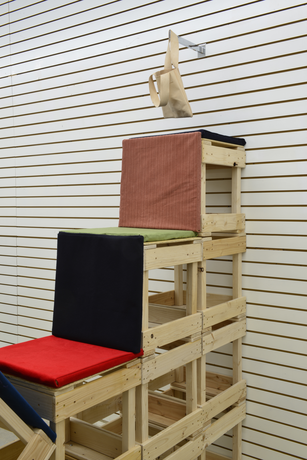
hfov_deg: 33.4
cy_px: 230
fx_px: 511
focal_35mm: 40
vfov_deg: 48.4
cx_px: 154
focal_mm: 40
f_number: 22
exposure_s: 2.5
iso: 100
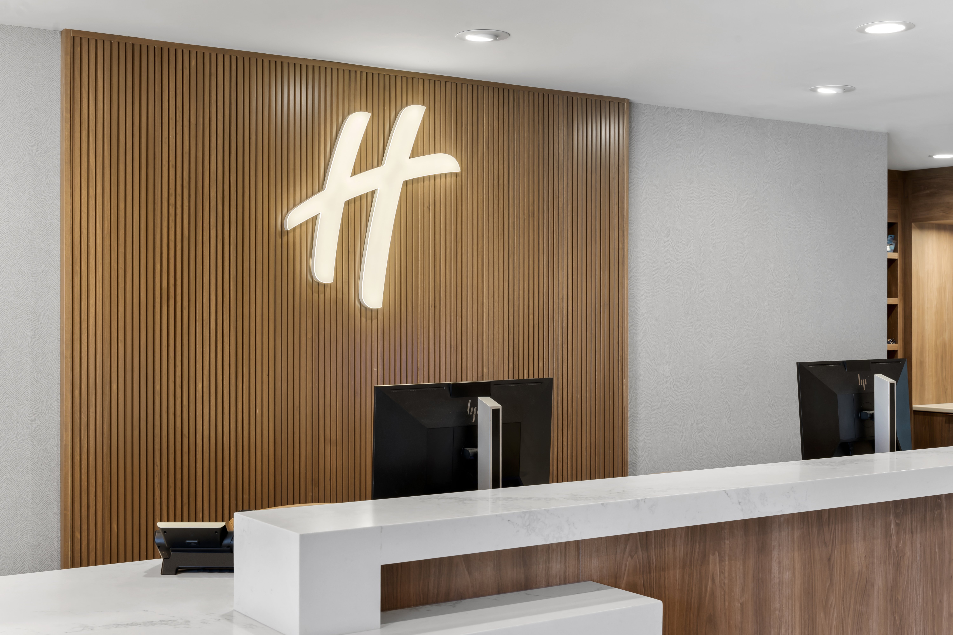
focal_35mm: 46
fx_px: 1218
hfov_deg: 42.7
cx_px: 476
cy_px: 318
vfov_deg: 29.2
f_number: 11
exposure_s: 1.5
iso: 200
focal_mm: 46
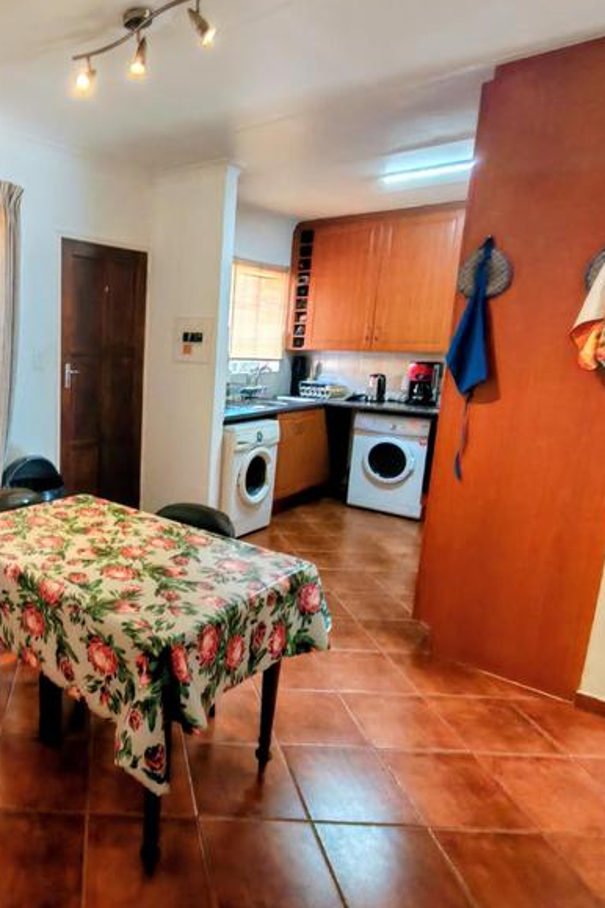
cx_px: 89
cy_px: 455
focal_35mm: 23
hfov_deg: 50.4
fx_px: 580
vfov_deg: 76.1
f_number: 2.2
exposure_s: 1/33.3
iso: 145
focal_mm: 1.96
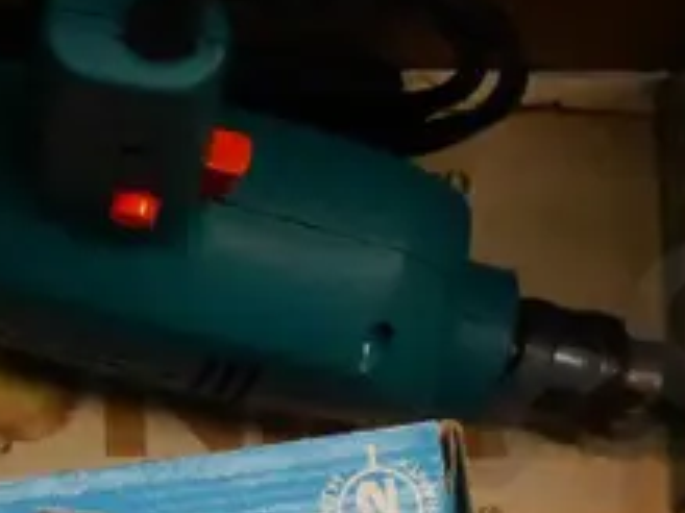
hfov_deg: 9.5
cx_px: -150
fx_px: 4074
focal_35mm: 206
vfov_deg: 7.0
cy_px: 971
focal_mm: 22
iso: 3200
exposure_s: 1/320
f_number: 4.9
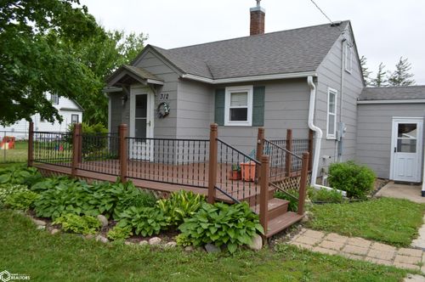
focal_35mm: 27
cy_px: 141
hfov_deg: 67.4
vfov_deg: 47.8
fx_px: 318
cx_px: 212
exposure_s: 1/160
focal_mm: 18
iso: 100
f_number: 6.3
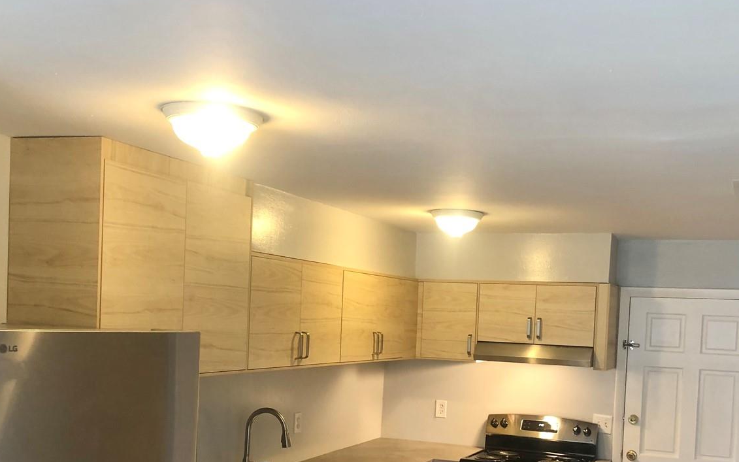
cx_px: 442
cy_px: 355
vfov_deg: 30.0
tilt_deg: -2.5
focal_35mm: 42
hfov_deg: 46.9
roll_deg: -2.1
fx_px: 846
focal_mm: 3.99
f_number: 1.8
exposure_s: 1/17
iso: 40
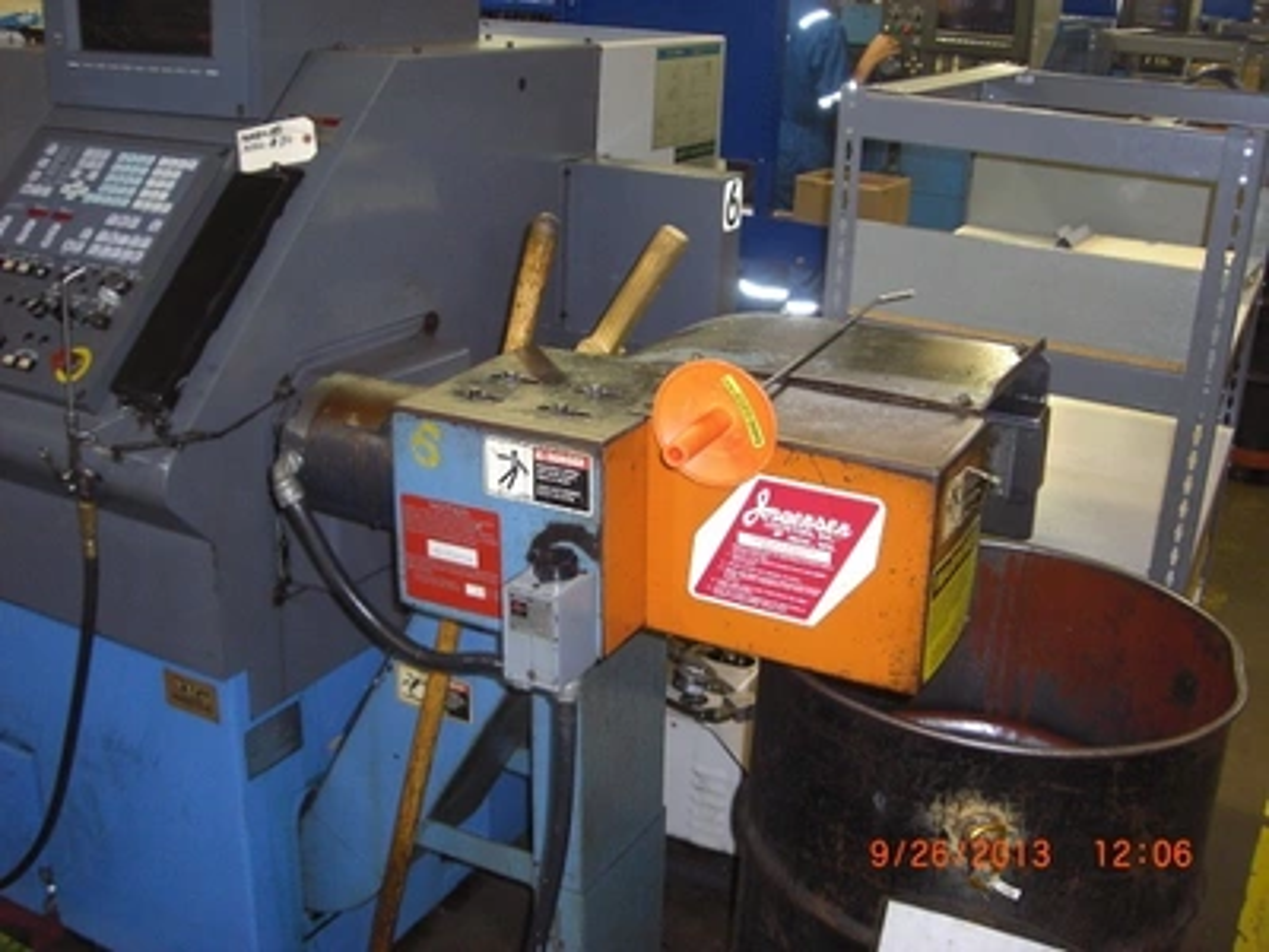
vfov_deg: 37.7
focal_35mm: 38
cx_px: 634
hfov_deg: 49.0
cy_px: 476
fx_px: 1393
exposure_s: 1/60
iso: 200
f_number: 2.7
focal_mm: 6.2
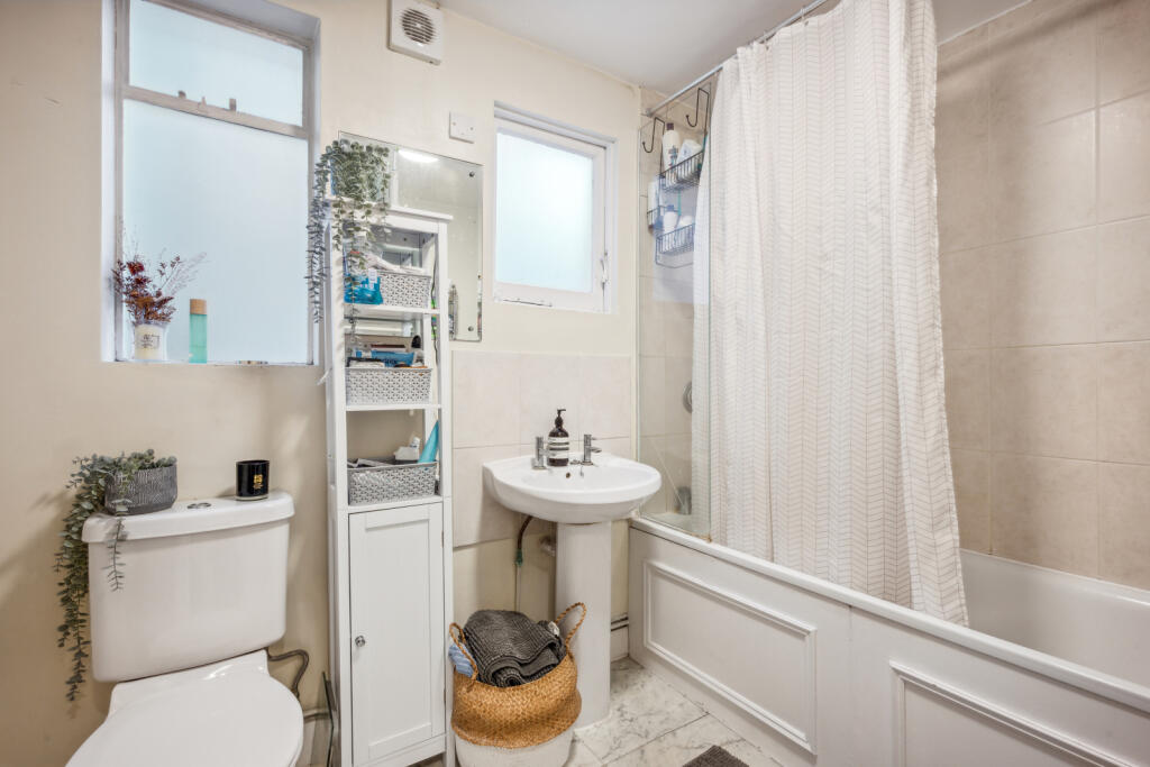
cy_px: 384
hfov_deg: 96.7
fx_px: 511
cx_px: 575
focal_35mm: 16
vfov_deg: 73.8
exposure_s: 1/2
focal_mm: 16
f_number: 11
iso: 500
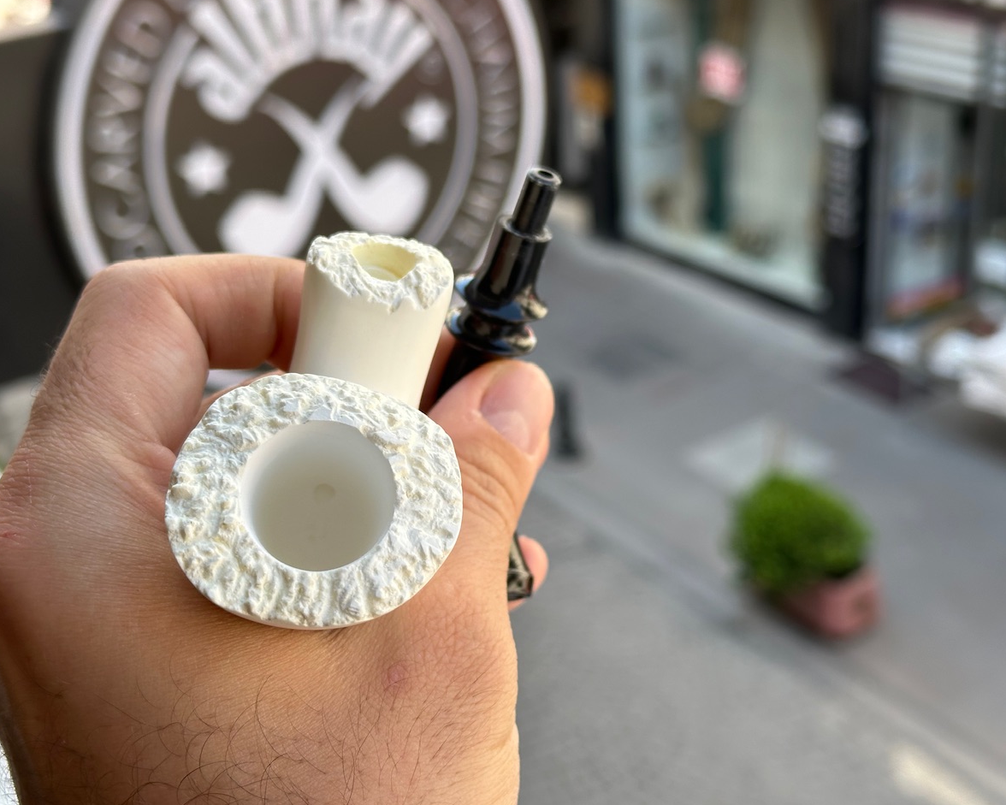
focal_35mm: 51
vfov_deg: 29.7
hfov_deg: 36.6
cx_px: 524
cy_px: 398
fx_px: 1519
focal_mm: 6.86
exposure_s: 1/456
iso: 64
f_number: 1.78
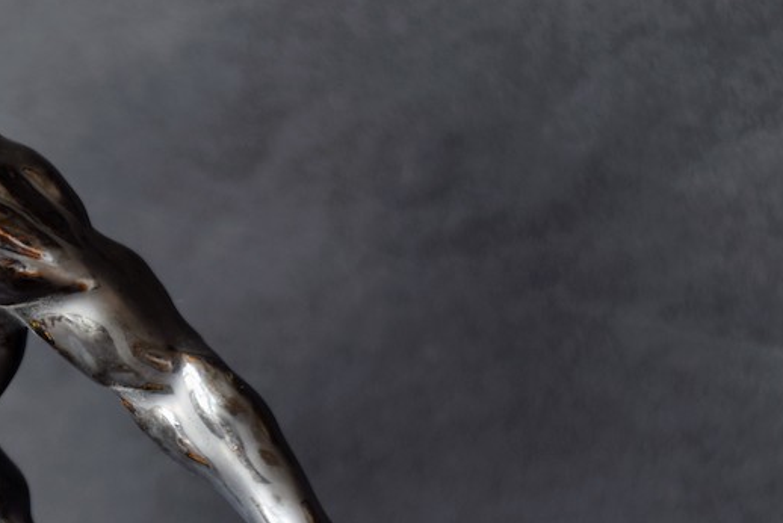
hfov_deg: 9.4
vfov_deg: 6.3
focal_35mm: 217
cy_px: 435
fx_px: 4722
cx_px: -128
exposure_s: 1/100
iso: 100
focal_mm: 50
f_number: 2.2
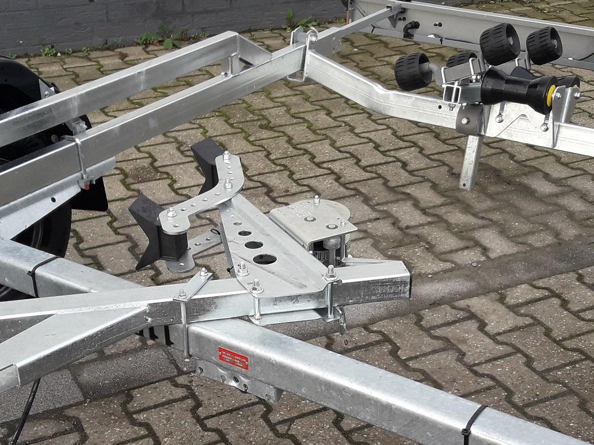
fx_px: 961
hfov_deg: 34.3
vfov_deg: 26.0
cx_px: 280
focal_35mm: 56
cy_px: 296
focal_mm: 3.7
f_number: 1.9
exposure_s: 1/286
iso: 40
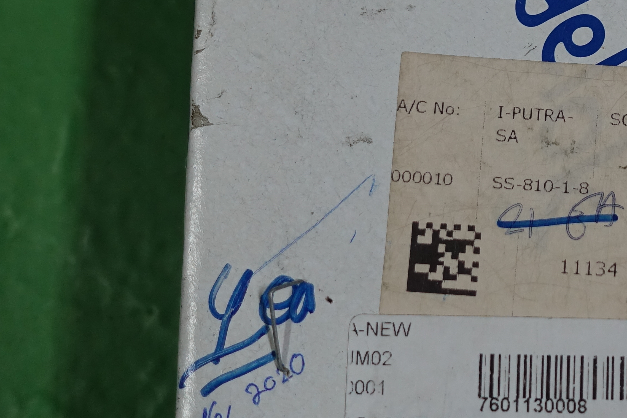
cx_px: 592
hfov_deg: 19.7
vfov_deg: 13.4
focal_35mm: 101
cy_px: 8
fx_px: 1759
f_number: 2.8
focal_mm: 15.31
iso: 320
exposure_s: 1/50
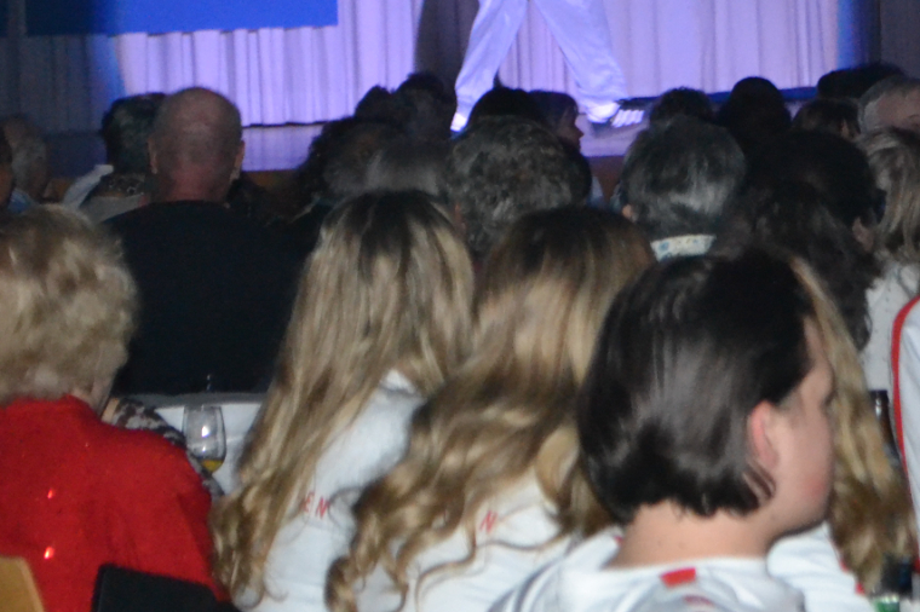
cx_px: 668
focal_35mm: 222
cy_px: -25
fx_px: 5679
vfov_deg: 6.2
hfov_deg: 9.2
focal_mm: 55
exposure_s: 1/60
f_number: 5.6
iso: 3200
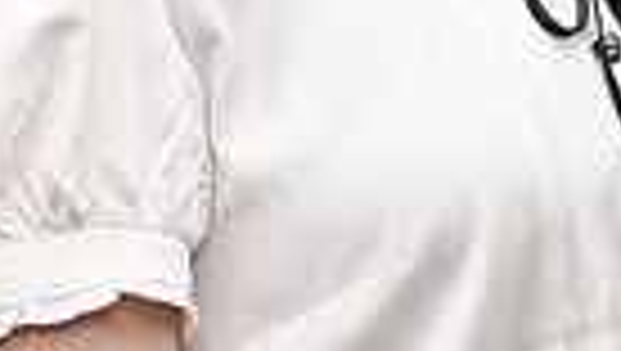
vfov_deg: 2.7
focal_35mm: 445
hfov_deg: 4.8
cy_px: -489
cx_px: 186
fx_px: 7336
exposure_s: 1/250
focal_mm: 85
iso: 320
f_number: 4
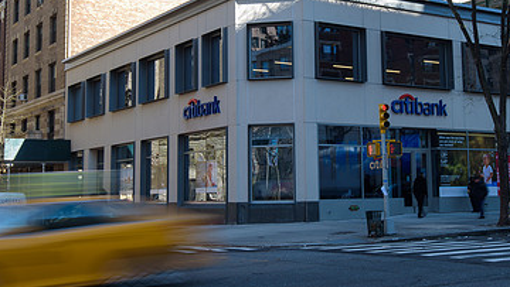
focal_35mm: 54
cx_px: 295
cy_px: 95
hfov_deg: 38.4
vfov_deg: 22.2
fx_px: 731
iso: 50
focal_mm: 32
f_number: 16
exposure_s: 1/6
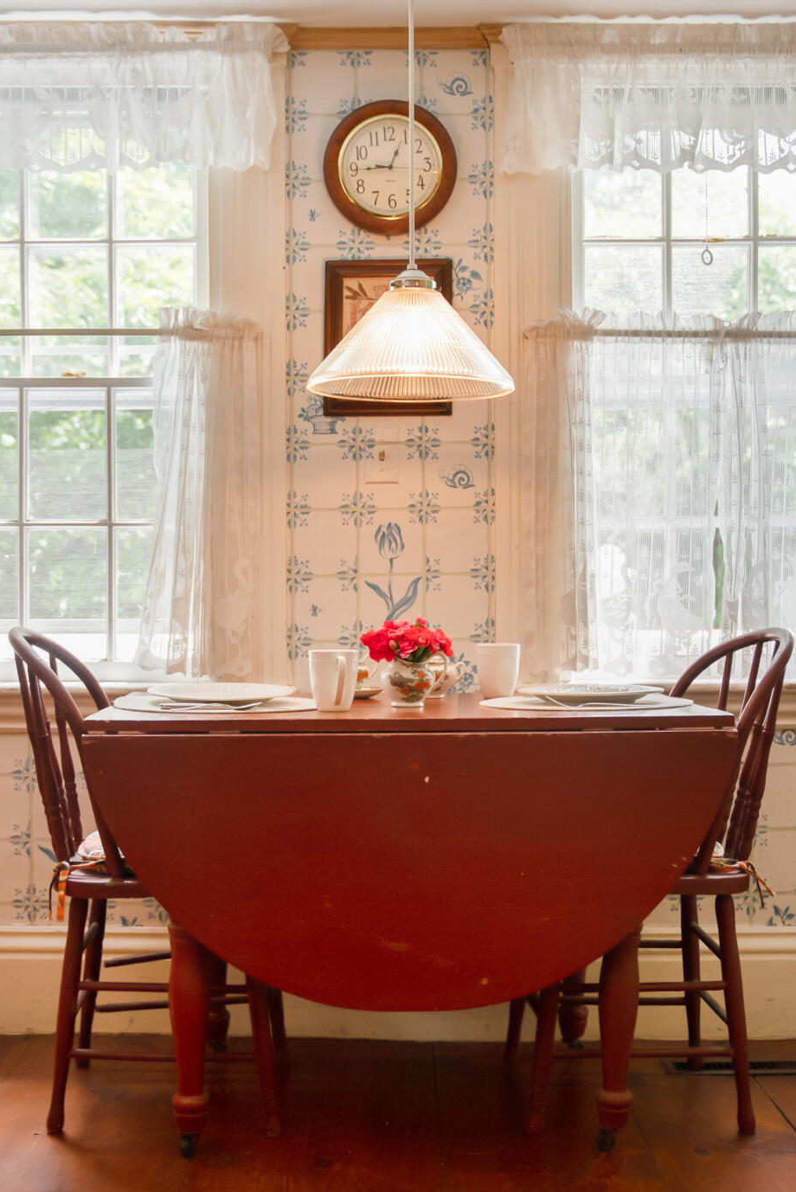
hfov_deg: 29.6
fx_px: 1505
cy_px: 616
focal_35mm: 45
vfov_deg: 43.2
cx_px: 401
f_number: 2.8
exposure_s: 1/200
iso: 320
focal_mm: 31.3
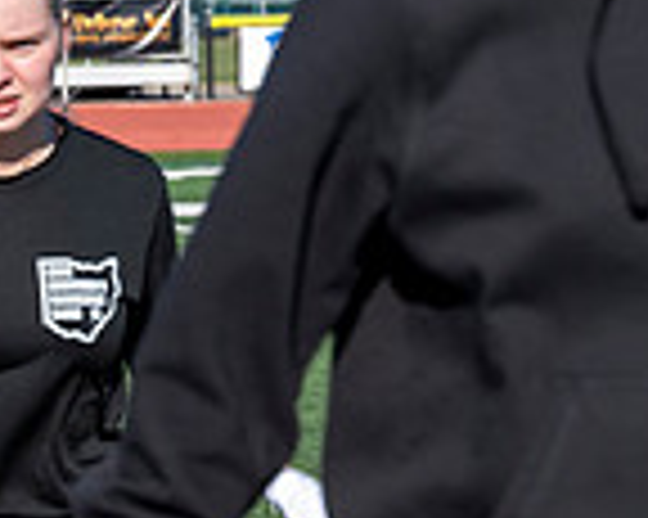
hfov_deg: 7.2
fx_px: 5060
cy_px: 259
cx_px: -428
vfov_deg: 5.9
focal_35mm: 264
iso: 250
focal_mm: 70
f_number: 5
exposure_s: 1/2000
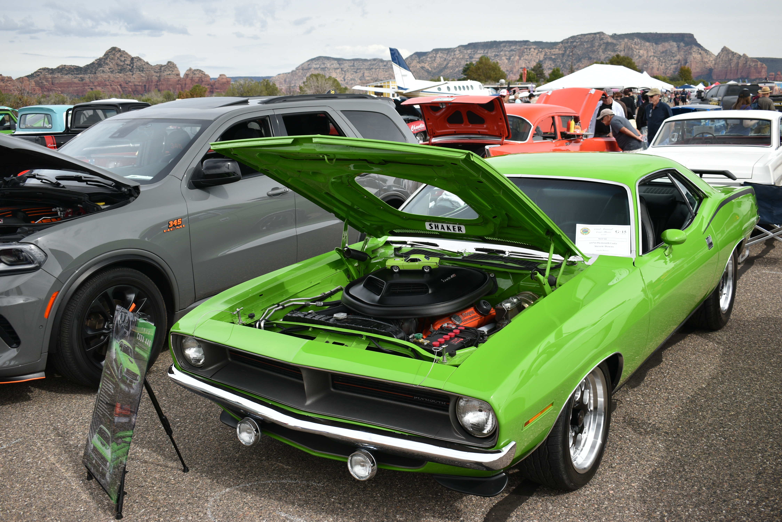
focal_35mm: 36
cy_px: 261
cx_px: 391
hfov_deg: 53.1
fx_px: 782
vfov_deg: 36.9
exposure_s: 1/320
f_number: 5
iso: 160
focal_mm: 24
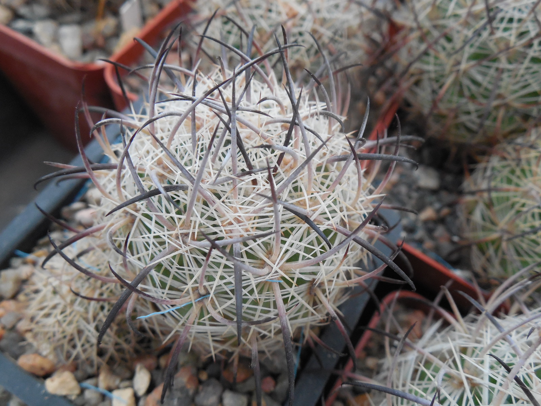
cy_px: 203
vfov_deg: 45.4
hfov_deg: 58.4
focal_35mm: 31
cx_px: 270
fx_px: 484
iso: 400
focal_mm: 5.6
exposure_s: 1/20
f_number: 3.6
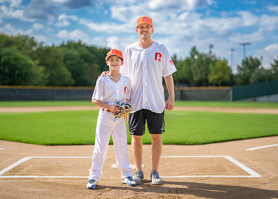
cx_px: 139
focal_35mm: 59
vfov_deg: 24.0
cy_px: 103
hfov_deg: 33.1
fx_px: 467
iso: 100
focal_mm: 50
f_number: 1.2
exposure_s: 1/4000
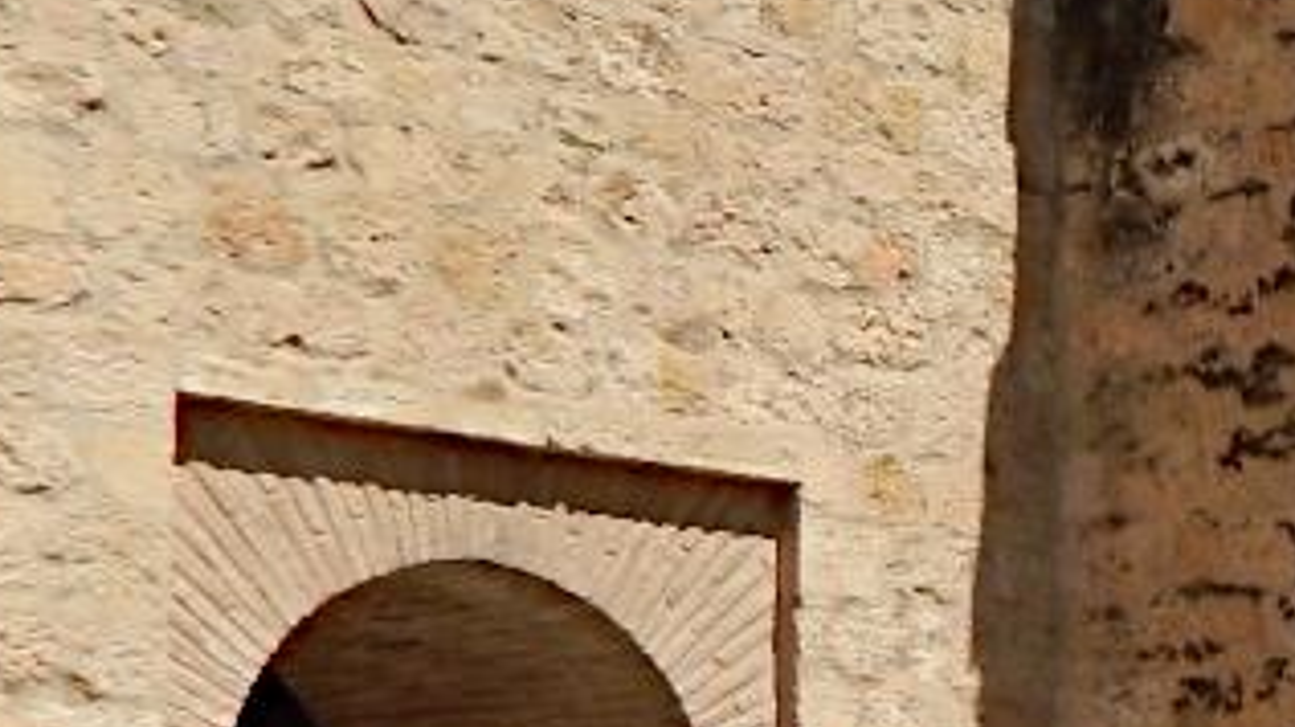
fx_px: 4393
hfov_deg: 14.7
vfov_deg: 9.4
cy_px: 792
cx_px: 2324
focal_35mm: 128
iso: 125
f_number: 6.5
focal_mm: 5.6
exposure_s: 1/500
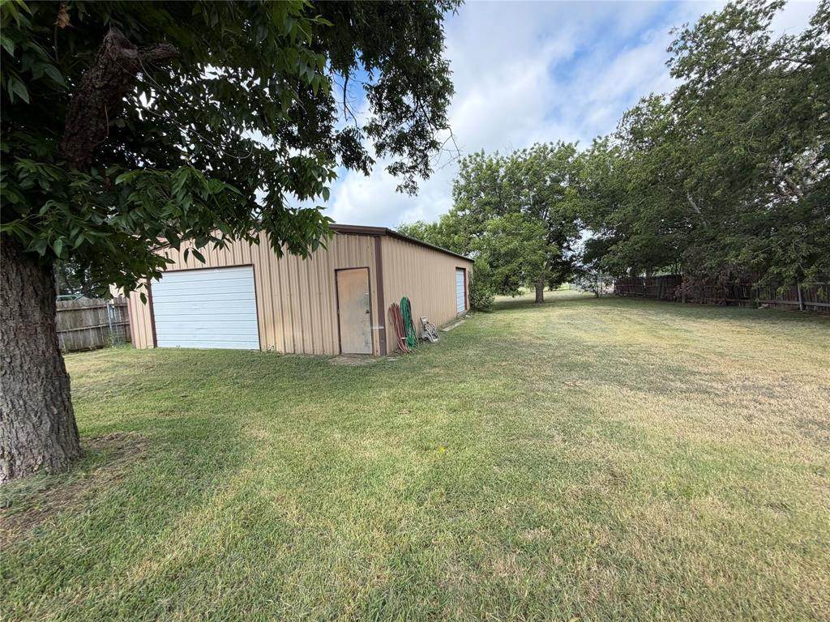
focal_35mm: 14
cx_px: 415
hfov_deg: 102.1
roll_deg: +3.6
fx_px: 336
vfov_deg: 85.7
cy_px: 311
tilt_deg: +0.4
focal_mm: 2.22
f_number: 2.2
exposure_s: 1/527
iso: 40
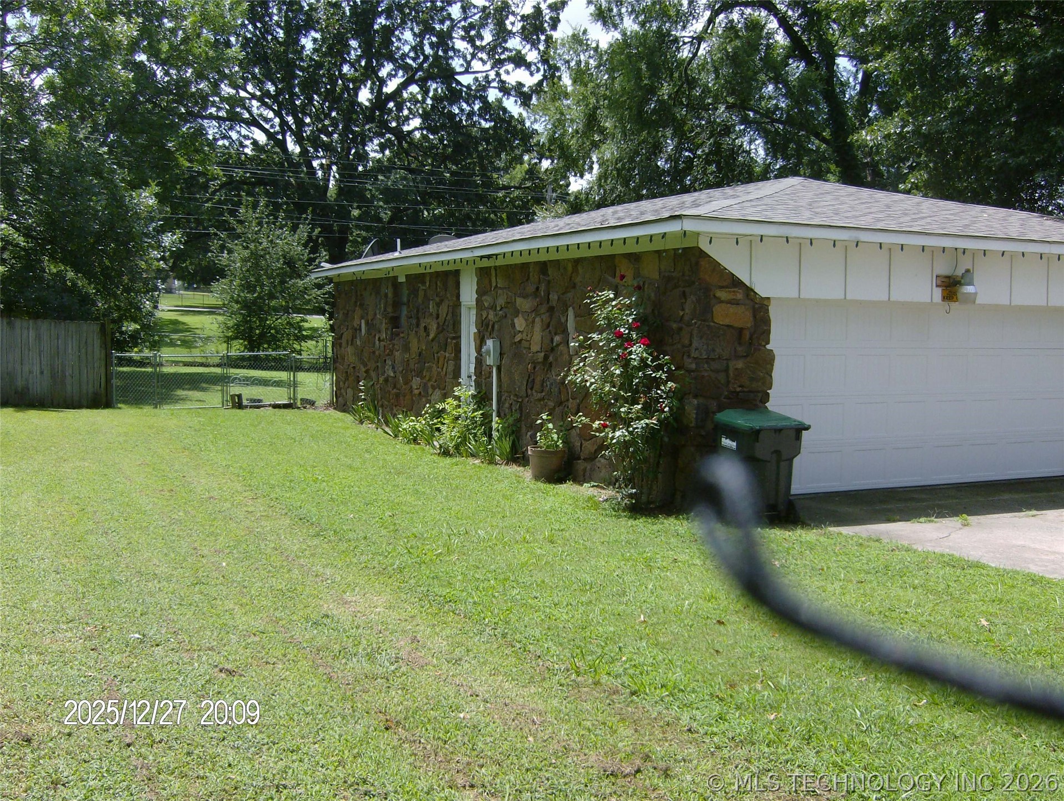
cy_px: 400
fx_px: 1108
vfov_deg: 39.7
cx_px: 532
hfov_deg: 51.3
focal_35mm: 36
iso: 100
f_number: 4.7
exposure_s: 1/443
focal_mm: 6
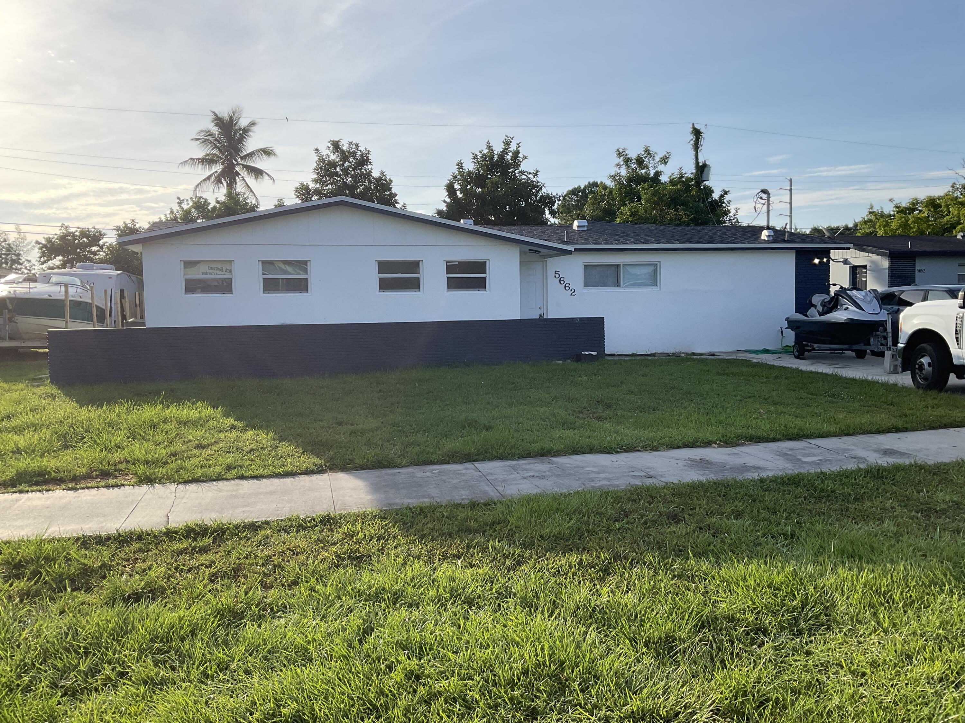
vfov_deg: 48.2
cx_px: 482
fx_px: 808
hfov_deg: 61.7
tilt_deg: -5.3
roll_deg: +1.3
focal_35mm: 29
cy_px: 362
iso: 16
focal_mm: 3
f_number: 1.8
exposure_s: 1/1626
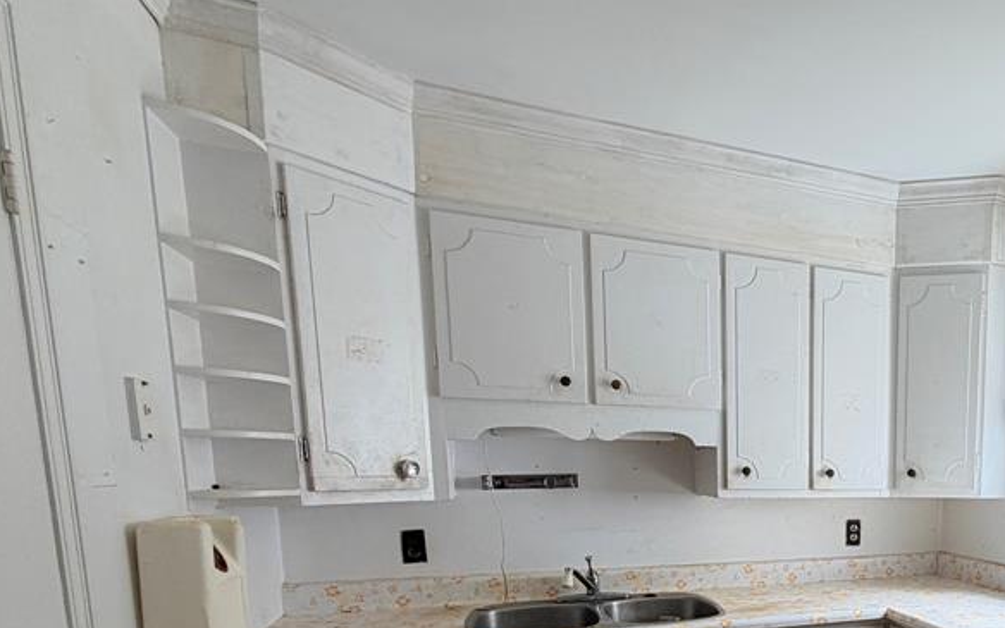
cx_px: 833
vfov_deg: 43.5
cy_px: 564
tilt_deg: -8.2
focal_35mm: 26
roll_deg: -0.2
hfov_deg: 63.1
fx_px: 712
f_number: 2.2
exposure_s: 1/121
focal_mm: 2.22
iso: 80
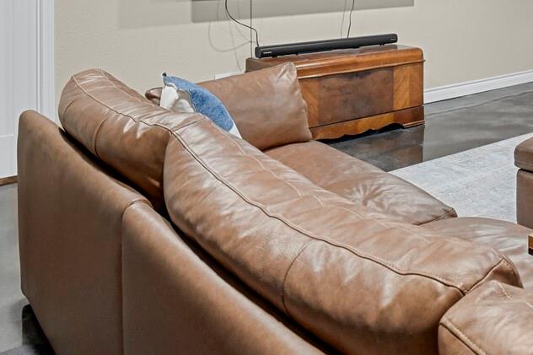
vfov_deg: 28.3
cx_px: 485
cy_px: -38
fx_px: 636
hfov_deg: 41.6
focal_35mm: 43
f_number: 8
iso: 12800
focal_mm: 17
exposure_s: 1/6
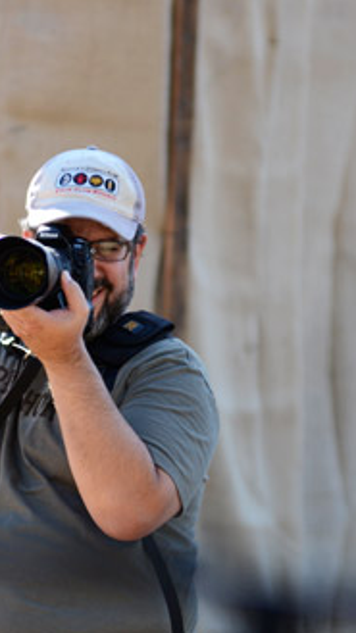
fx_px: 8007
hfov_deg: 2.5
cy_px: 316
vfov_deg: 4.5
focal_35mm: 477
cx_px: 60
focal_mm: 200
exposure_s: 1/1250
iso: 400
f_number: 2.8
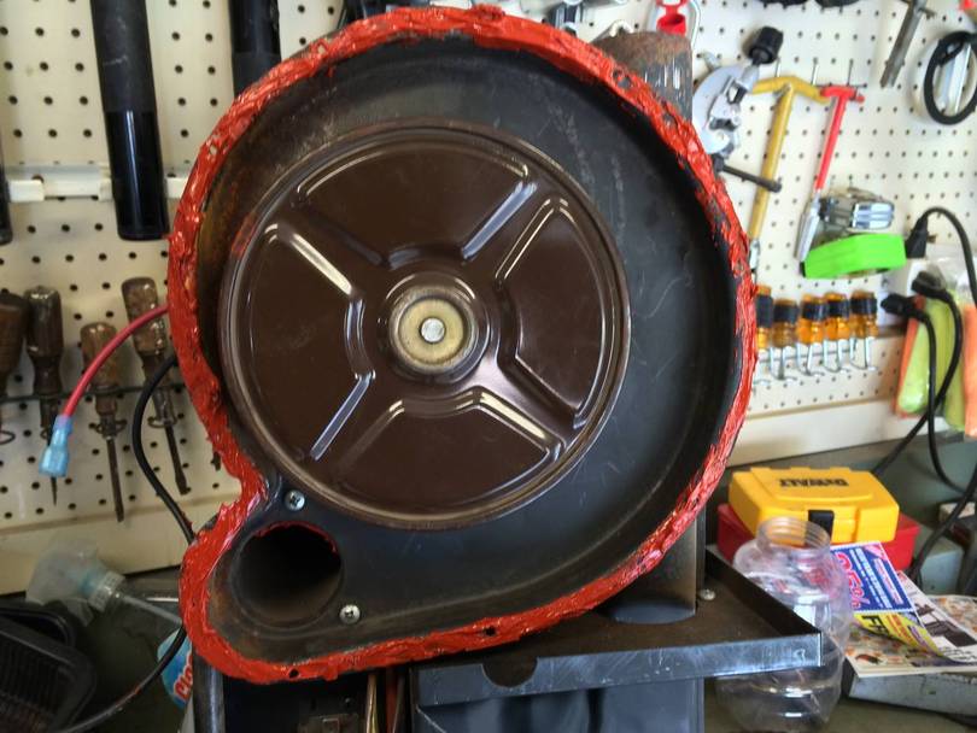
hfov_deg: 59.9
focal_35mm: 30
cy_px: 366
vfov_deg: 46.8
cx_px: 488
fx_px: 847
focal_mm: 4.12
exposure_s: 1/30
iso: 100
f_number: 2.2
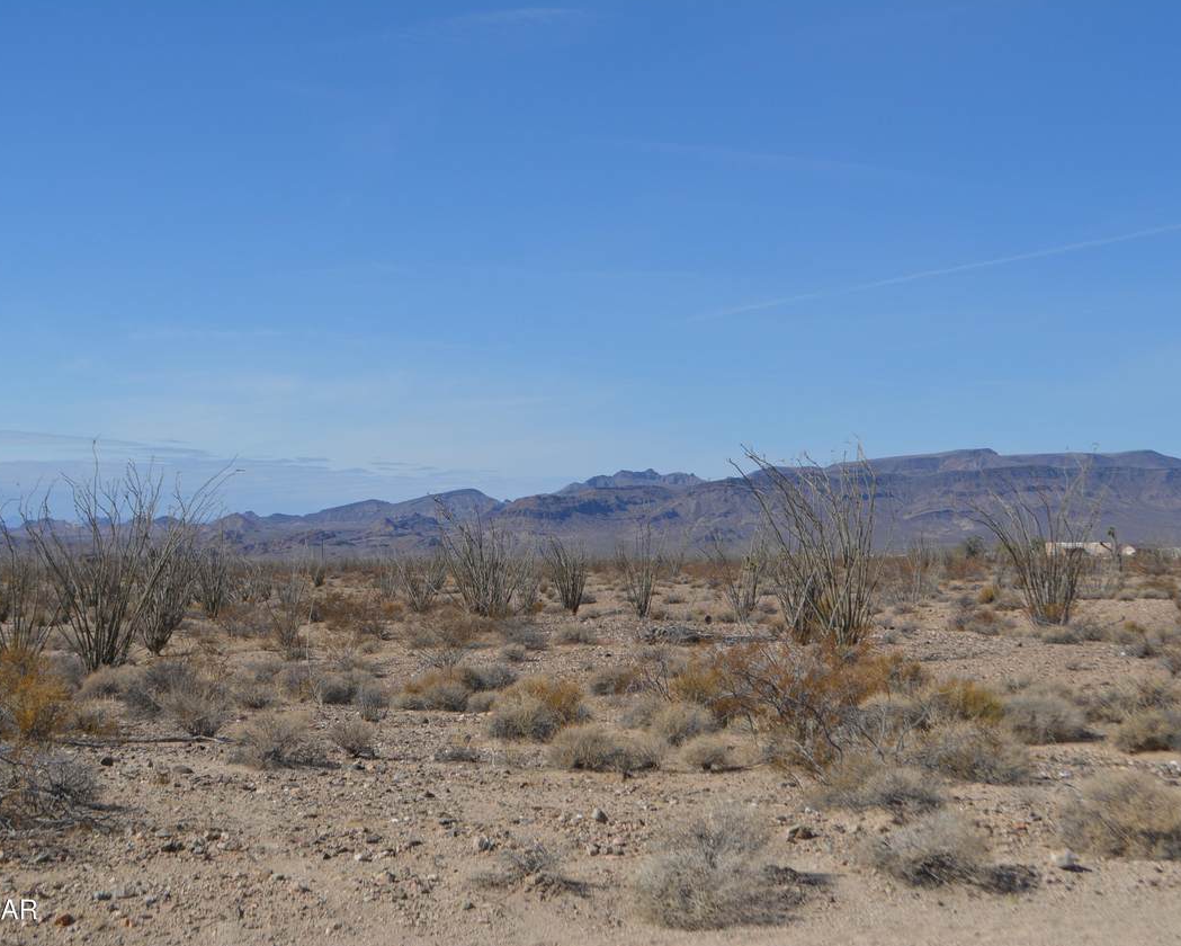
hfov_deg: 34.1
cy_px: 472
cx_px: 597
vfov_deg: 27.6
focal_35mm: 55
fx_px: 1923
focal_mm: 32
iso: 400
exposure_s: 1/2000
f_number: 7.1
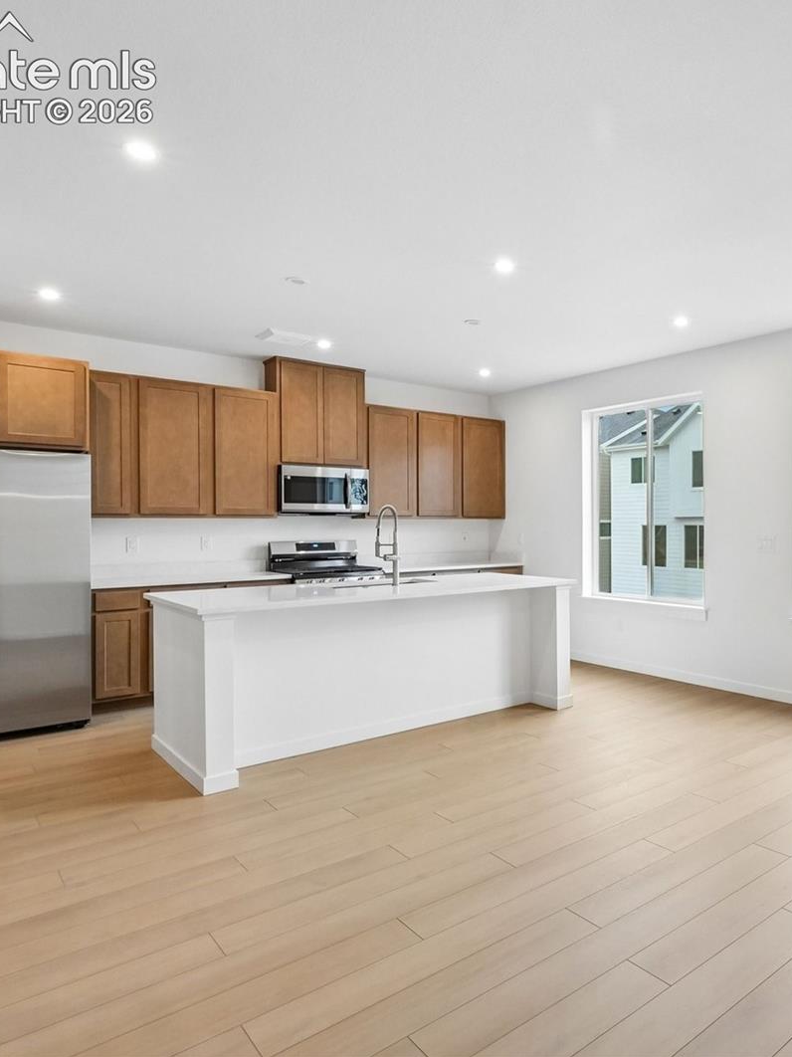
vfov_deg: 76.4
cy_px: 522
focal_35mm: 22
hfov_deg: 55.8
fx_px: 671
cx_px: 655
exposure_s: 1/25
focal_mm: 10
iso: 800
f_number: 8
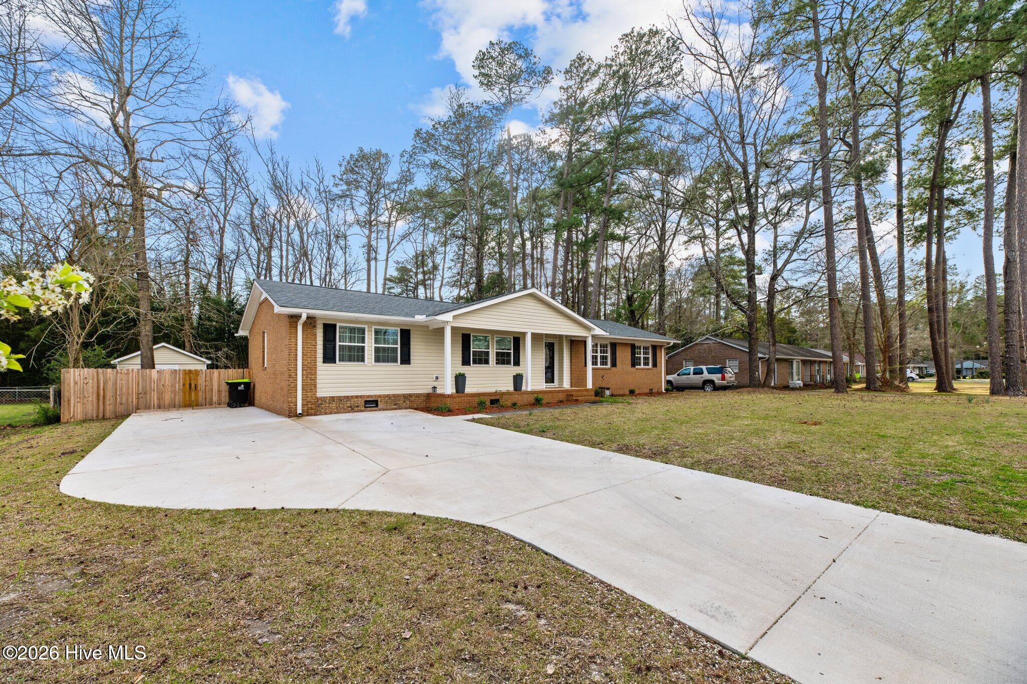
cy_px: 342
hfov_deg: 104.3
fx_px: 399
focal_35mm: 14
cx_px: 514
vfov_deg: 81.2
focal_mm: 14
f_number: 9
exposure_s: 1/200
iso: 400
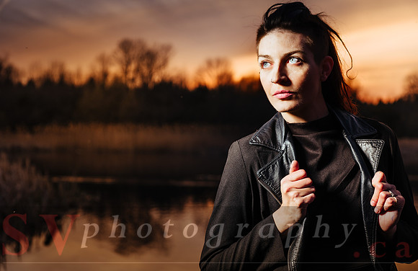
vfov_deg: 24.8
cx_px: 209
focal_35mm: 53
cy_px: 120
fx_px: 616
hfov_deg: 37.5
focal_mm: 64
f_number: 4
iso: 100
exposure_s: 1/200
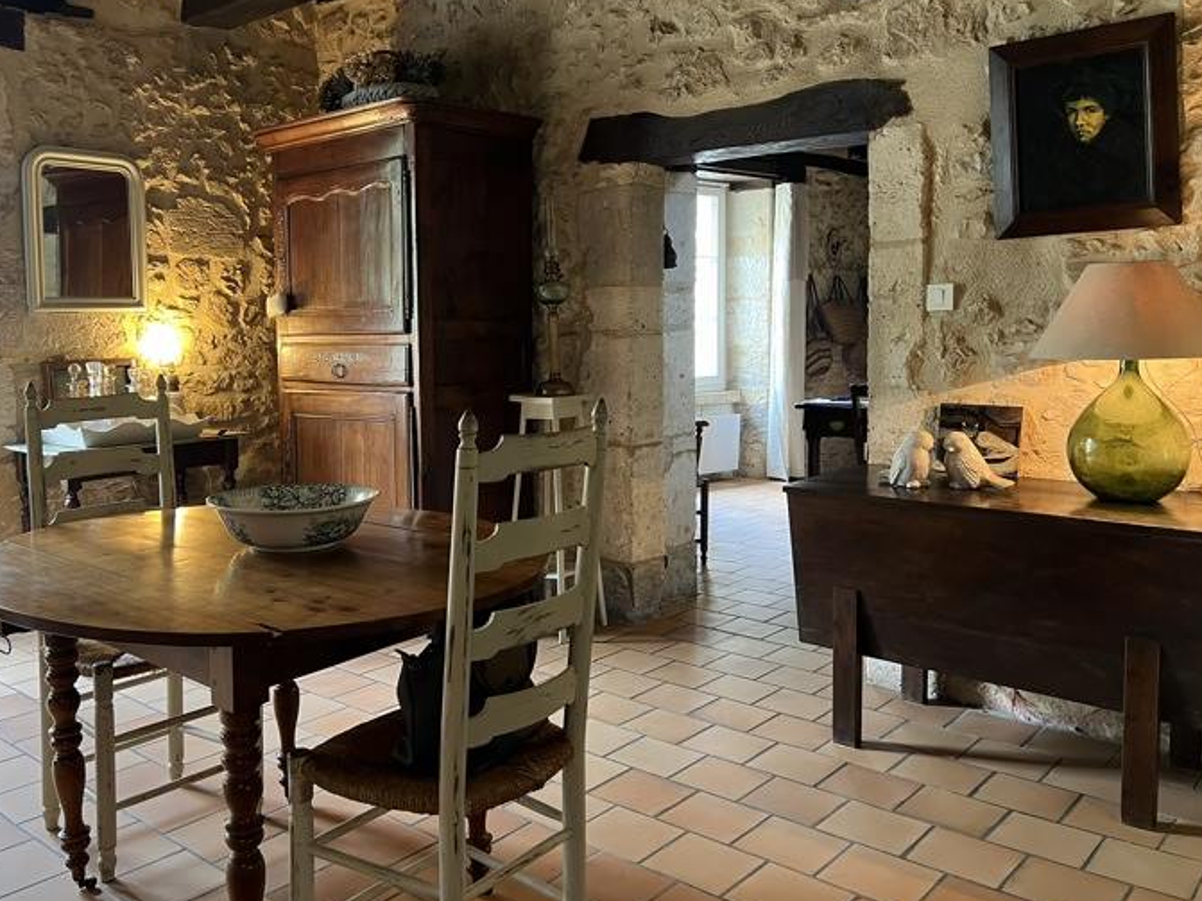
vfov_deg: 45.3
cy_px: 374
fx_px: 1076
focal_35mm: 31
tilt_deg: -3.6
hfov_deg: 58.1
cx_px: 503
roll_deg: +1.4
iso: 200
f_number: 1.5
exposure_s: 1/50
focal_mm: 5.7
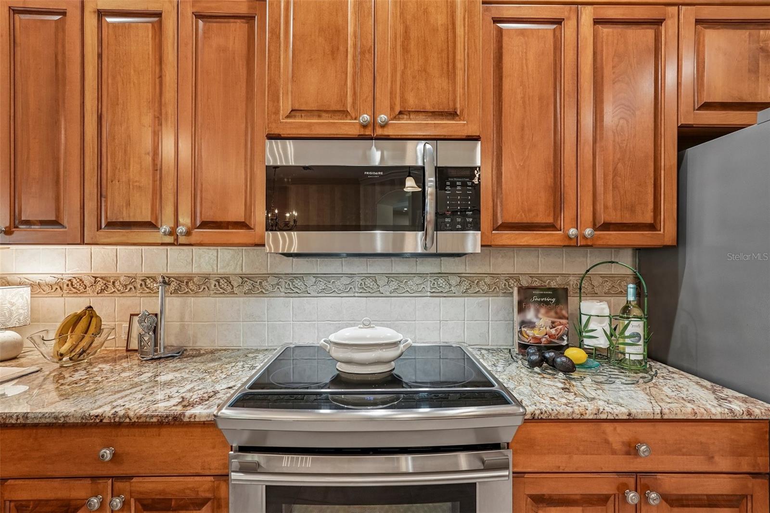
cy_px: 256
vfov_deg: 73.7
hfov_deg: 96.7
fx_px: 342
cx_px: 385
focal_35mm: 16
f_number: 8
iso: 400
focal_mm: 16
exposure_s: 1/8
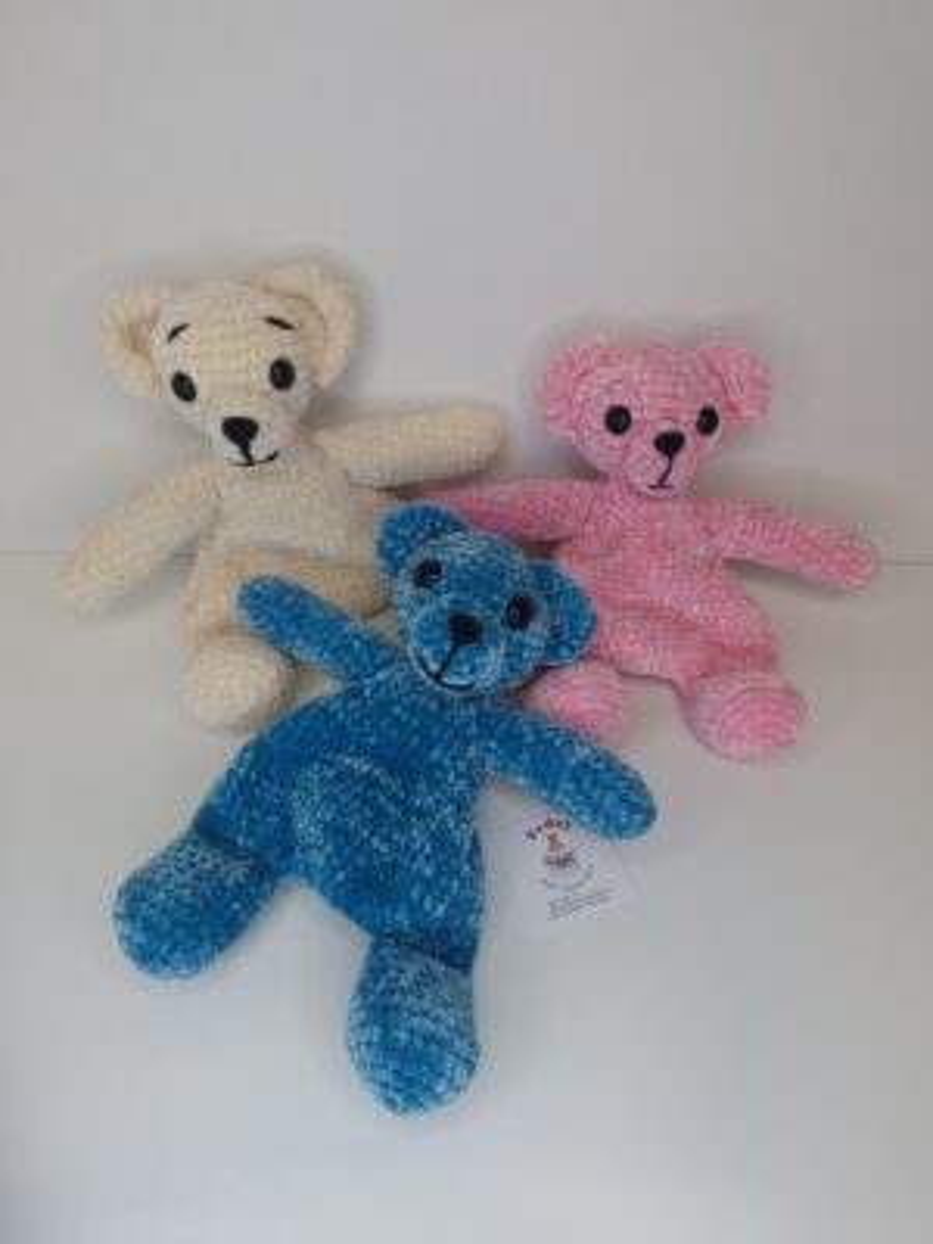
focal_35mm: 23
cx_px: 466
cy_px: 622
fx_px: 827
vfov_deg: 73.9
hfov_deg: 58.9
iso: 64
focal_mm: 5.54
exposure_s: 1/100
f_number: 1.8
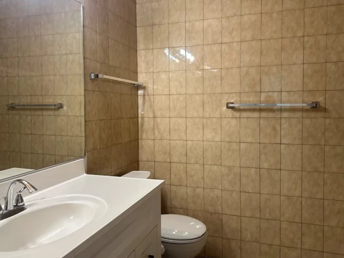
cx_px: 175
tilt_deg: -3.4
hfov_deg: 65.3
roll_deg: -0.3
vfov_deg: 51.3
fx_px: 268
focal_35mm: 27
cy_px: 122
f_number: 1.78
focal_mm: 6.86
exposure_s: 1/120
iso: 125
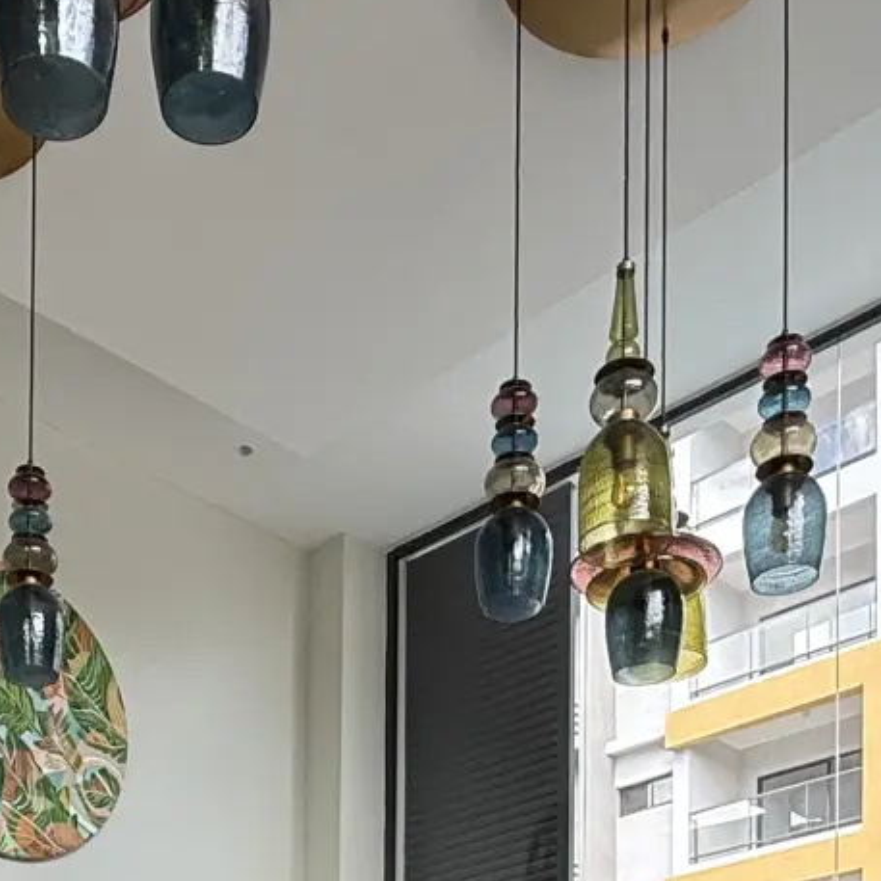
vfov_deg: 25.8
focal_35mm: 52
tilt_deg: +0.6
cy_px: 1268
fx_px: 1497
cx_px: 233
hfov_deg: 32.2
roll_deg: -0.6
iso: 64
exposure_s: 1/161
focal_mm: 2.22
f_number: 2.2
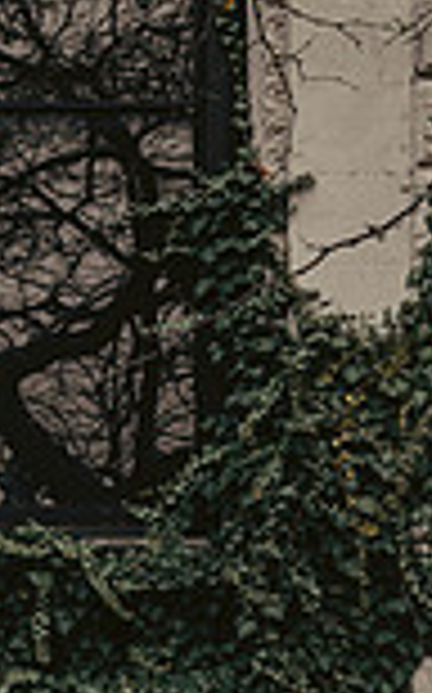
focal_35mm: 119
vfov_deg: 16.9
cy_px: 783
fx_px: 2246
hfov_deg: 10.6
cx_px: -216
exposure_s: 1/800
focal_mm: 40
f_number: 3.2
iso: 640
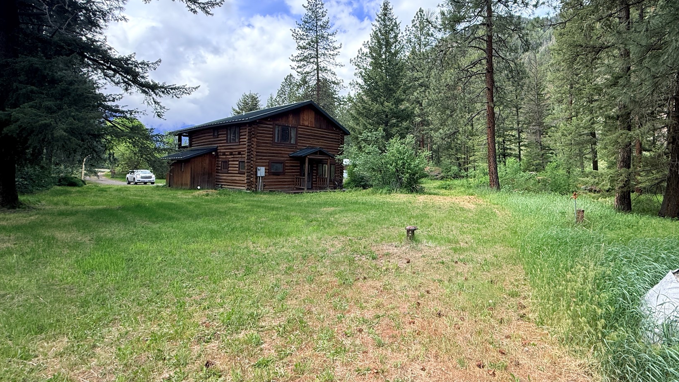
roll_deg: -0.8
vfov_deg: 58.0
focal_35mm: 19
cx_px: 400
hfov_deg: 88.7
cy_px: 157
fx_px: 342
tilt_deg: +4.8
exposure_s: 1/502
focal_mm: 2.22
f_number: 2.2
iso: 64
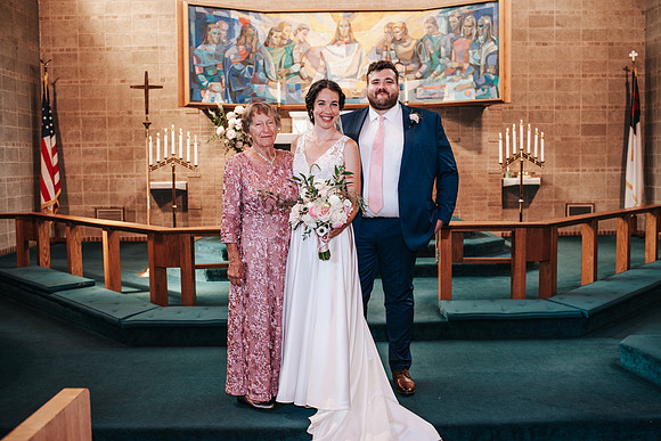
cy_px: 212
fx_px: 673
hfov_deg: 52.3
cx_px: 343
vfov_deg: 36.3
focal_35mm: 37
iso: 900
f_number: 3.2
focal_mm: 35
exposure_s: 1/125
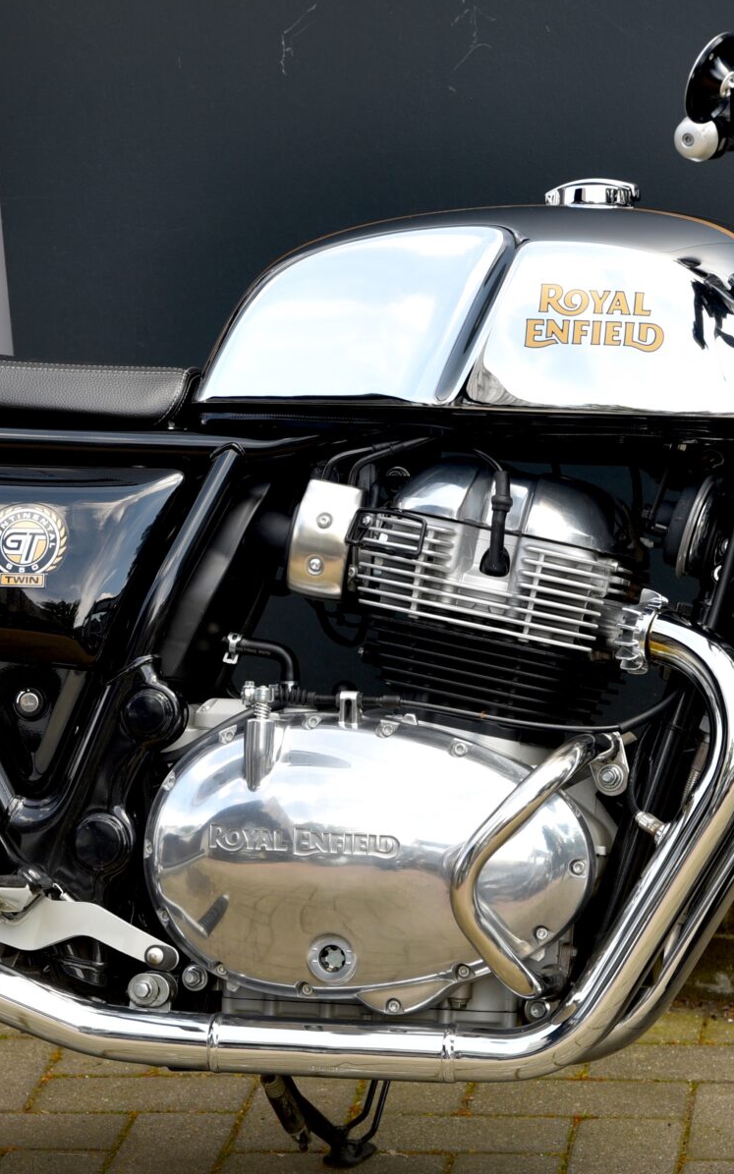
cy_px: 630
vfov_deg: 14.7
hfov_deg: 9.2
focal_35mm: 142
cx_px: 419
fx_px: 4544
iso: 100
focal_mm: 65
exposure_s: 1/80
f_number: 4.5
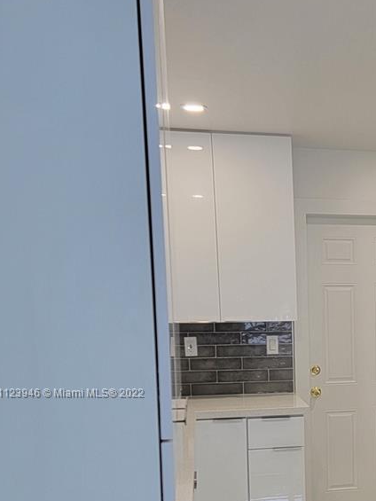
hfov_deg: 26.9
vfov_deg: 36.3
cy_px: 394
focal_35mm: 51
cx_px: 380
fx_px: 738
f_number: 1.8
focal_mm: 6.7
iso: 125
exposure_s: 1/119
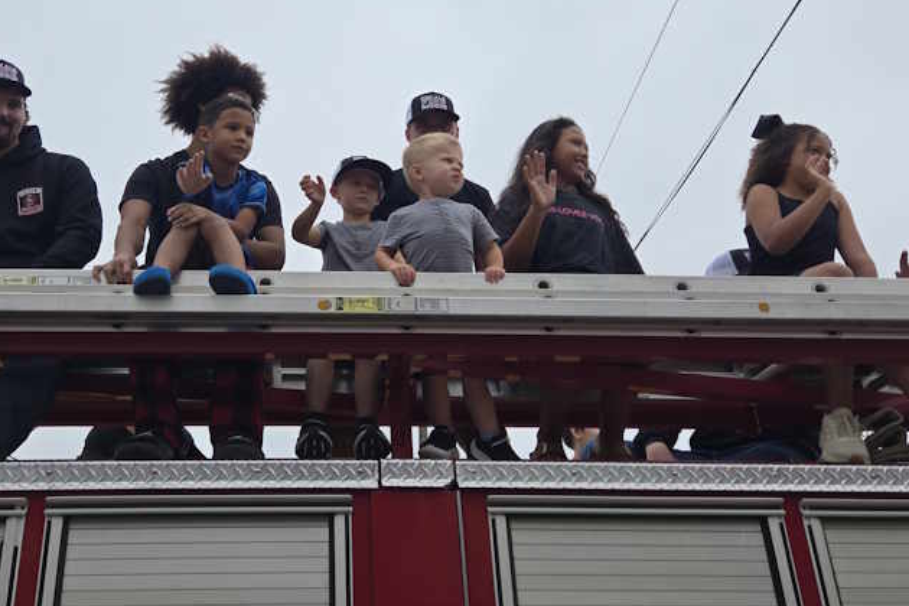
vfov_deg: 34.9
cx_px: 326
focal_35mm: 38
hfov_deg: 50.1
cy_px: 227
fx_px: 959
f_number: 1.8
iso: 25
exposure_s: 1/1225
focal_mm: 5.4
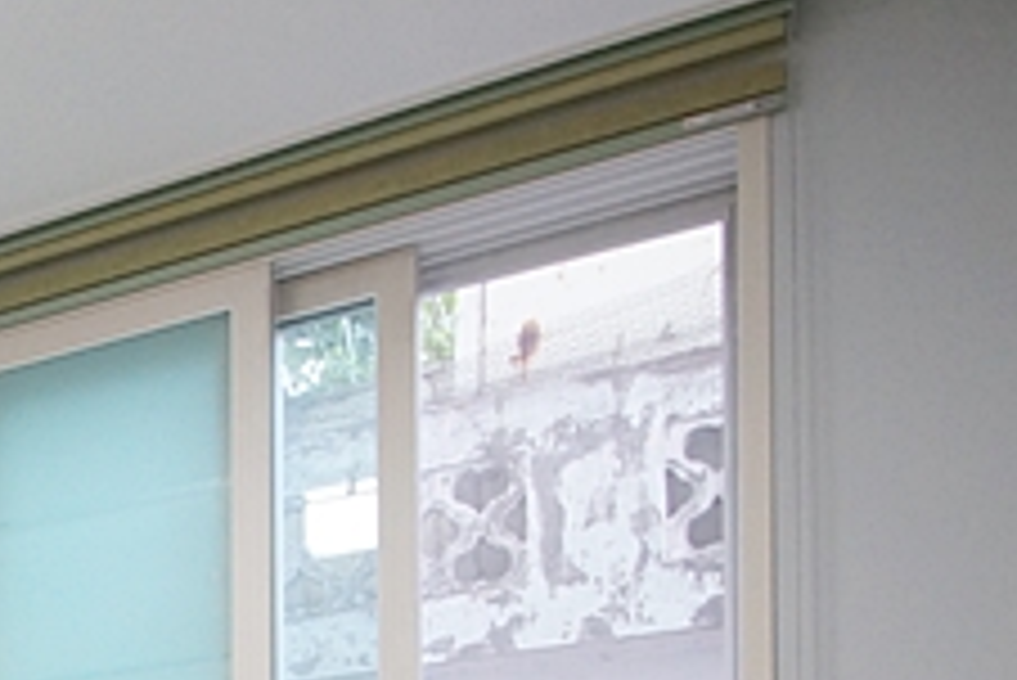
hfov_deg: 32.7
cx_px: -117
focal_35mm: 53
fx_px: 1498
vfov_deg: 21.3
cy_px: 1031
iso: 800
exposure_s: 1/100
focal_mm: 10
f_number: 4
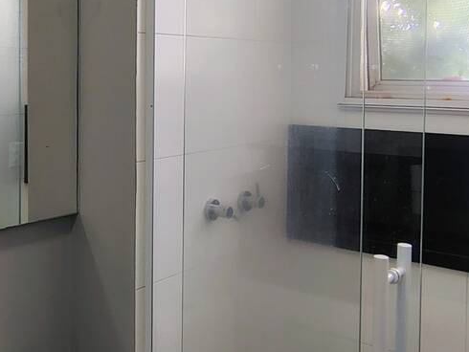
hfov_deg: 39.3
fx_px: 637
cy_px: 82
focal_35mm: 47
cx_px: 115
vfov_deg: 30.3
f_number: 2.2
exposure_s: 1/60
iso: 150
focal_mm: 2.13
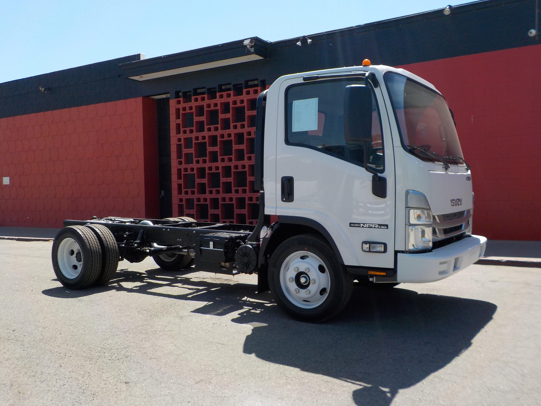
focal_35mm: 30
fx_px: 469
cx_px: 270
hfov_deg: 60.0
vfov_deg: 46.8
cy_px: 203
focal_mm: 4.1
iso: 125
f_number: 3.3
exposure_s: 1/800
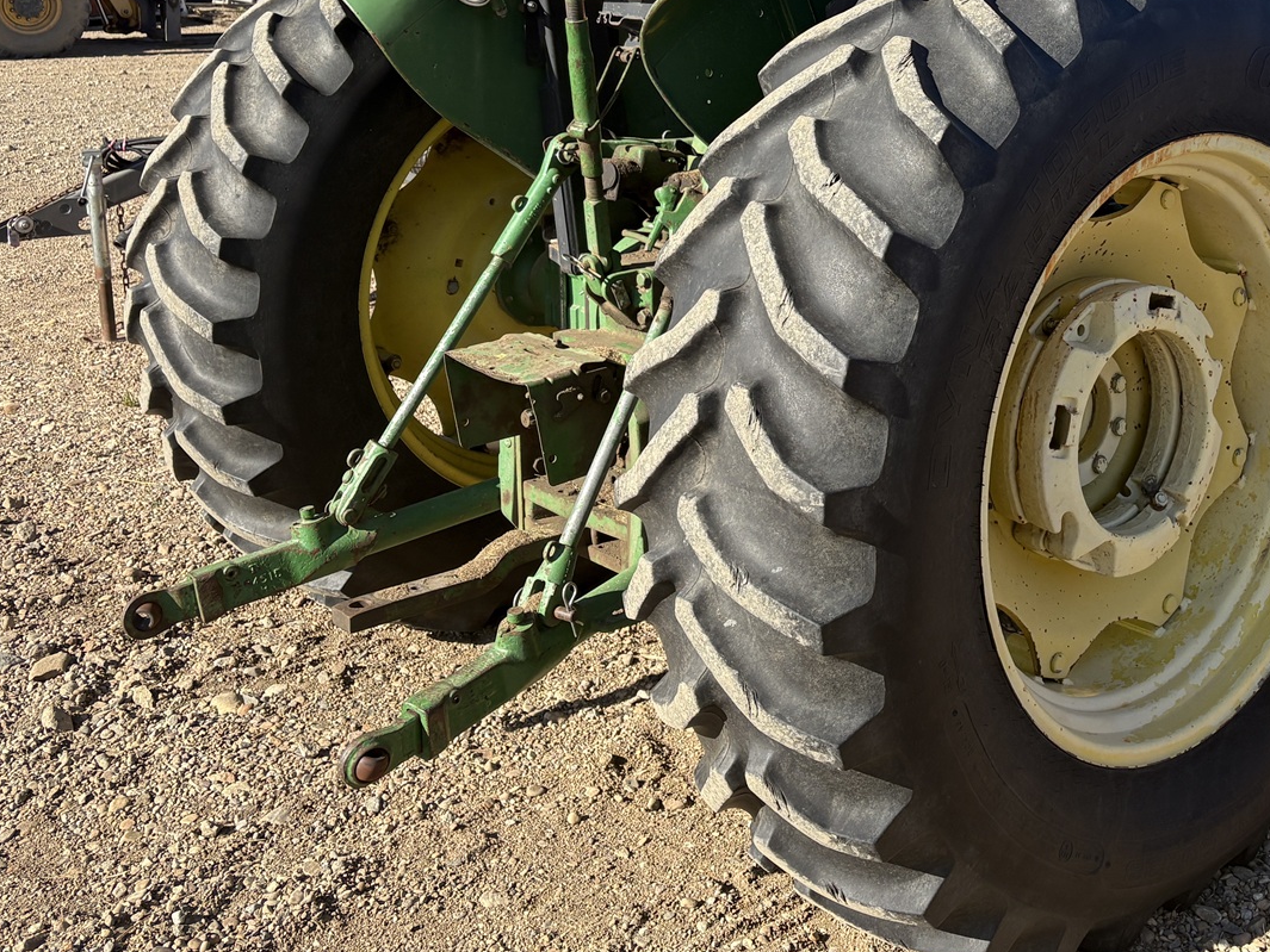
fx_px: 1688
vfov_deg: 30.6
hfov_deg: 39.8
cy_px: 166
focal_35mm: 46
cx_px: 986
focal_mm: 5.96
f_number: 1.6
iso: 64
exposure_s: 1/2538
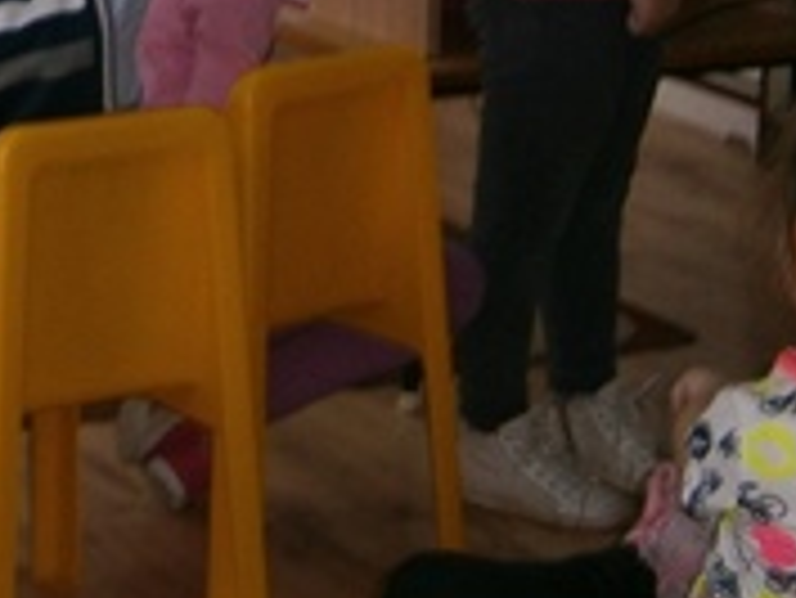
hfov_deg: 11.6
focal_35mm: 170
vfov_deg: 8.5
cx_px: 94
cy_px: -315
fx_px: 3912
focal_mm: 8.3
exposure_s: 1/40
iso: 125
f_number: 3.4
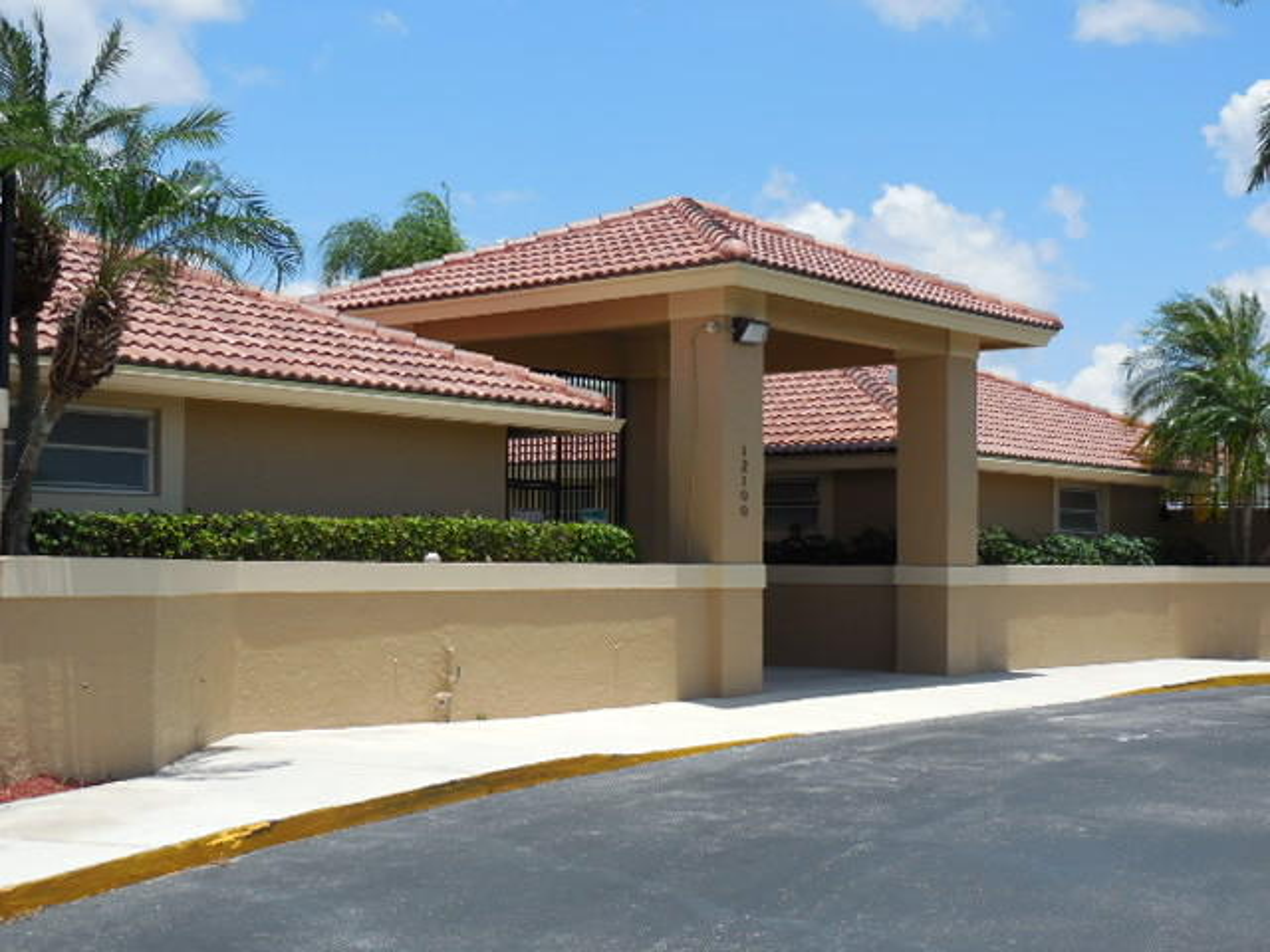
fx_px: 1944
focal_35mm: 53
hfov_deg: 36.2
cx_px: 635
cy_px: 476
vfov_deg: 27.5
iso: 125
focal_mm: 9.4
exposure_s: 1/1000
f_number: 4
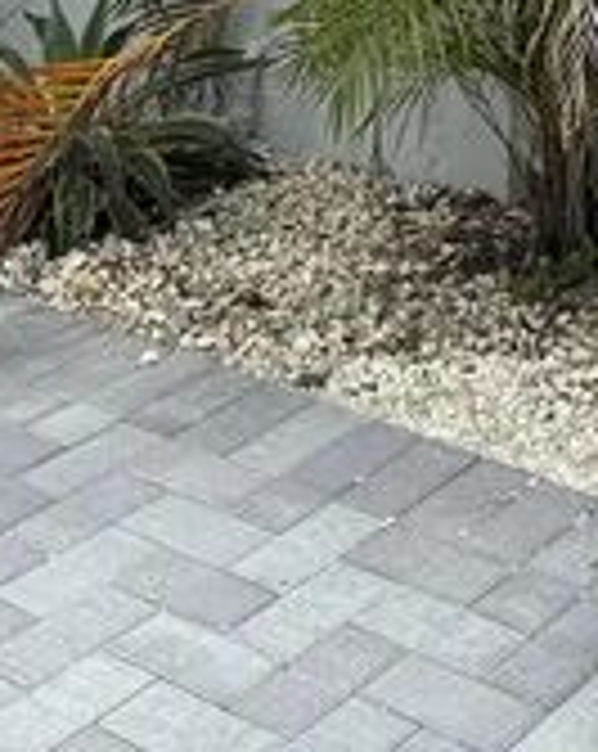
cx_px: 602
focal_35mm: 90
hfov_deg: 16.7
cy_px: -324
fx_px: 1997
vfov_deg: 19.1
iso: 100
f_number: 1.78
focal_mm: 6.76
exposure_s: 1/3759
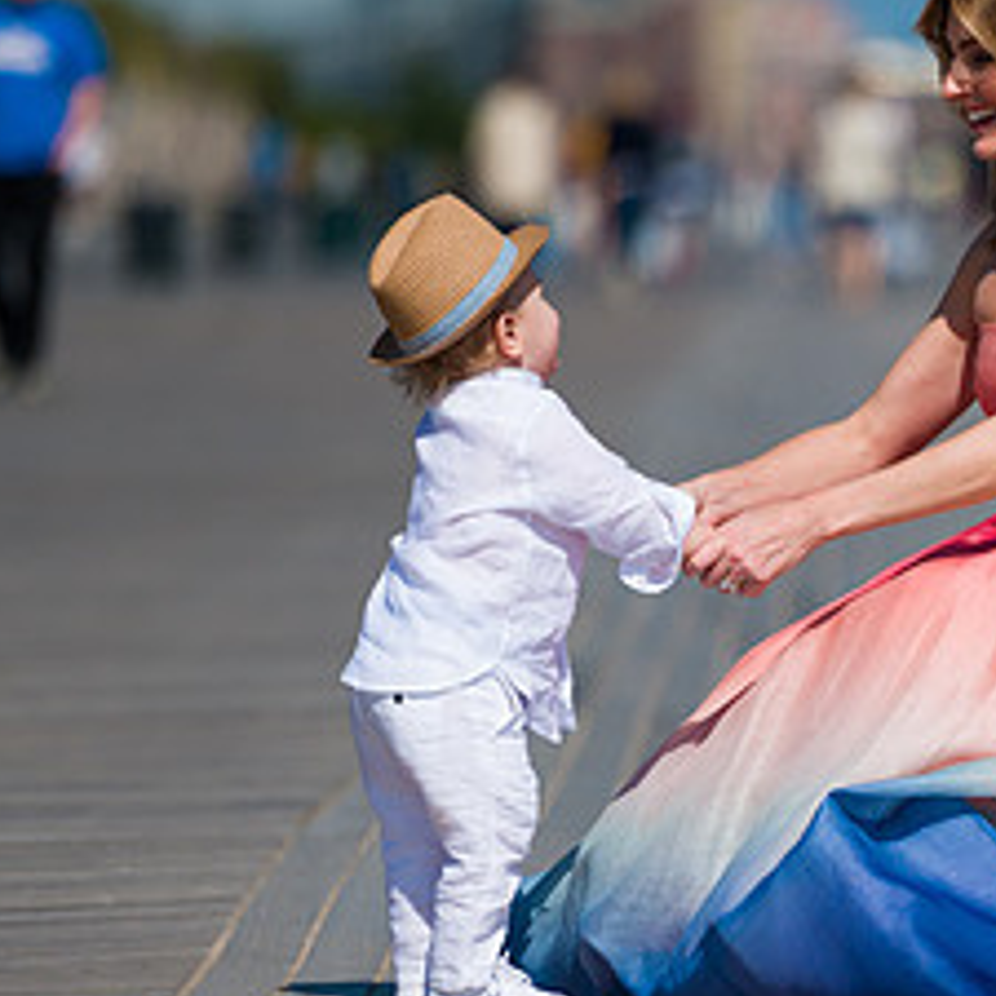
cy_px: 350
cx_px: 1036
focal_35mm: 438
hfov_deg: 4.0
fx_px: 14258
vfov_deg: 4.0
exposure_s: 1/8000
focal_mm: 200
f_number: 3.2
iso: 200
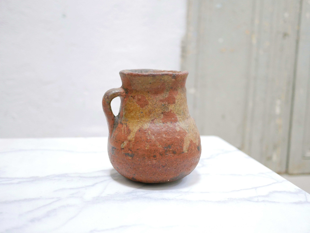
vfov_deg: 36.0
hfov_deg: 46.8
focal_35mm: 40
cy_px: 116
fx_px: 358
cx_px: 155
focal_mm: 20
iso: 1600
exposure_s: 1/60
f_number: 1.7
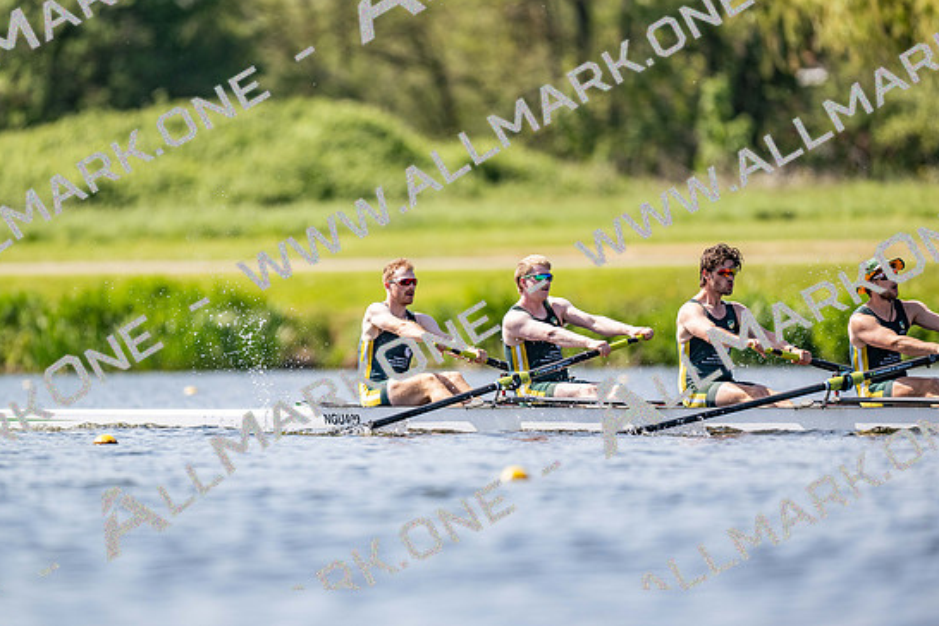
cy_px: 296
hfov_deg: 3.2
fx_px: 16614
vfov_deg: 2.2
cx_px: 449
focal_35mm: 637
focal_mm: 600
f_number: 4
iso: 450
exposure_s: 1/2500
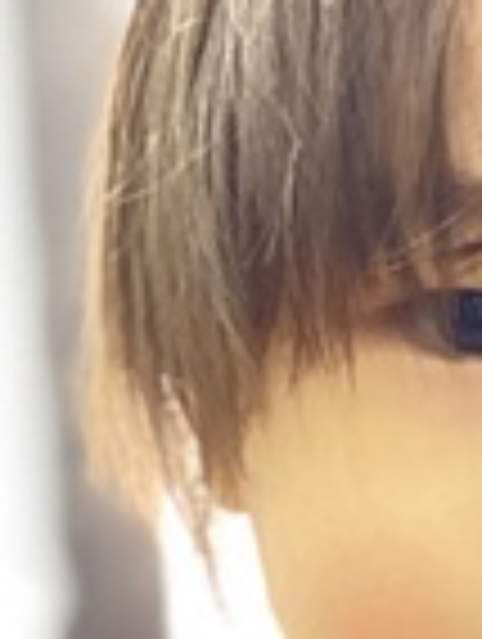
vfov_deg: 6.5
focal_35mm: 296
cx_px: 746
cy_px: 1199
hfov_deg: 5.0
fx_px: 5479
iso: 400
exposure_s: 1/17
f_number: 2.2
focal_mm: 7.5
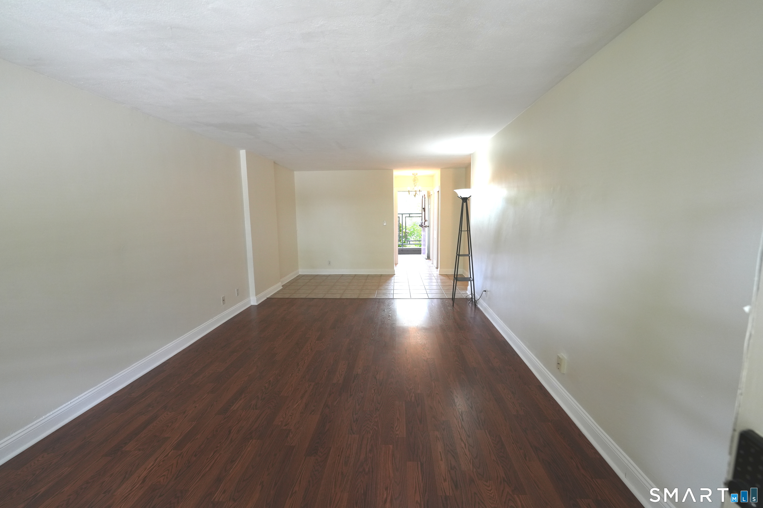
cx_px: 382
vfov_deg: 81.2
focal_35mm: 14
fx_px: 297
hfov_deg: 104.3
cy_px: 254
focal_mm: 14
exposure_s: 1/160
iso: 1000
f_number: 4
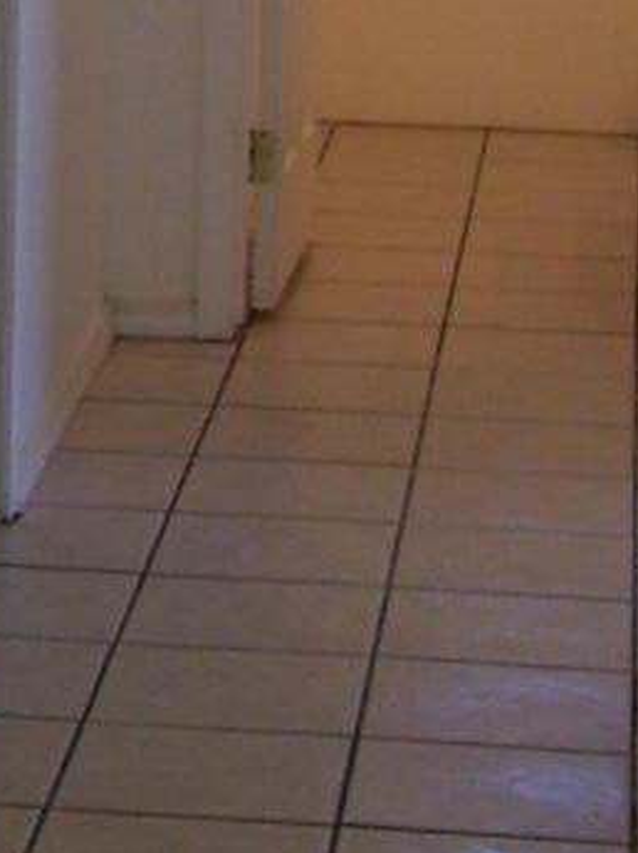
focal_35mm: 173
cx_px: -161
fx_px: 4259
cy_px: -371
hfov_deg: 8.5
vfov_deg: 11.1
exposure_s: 1/45
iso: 80
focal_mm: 6
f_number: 2.7
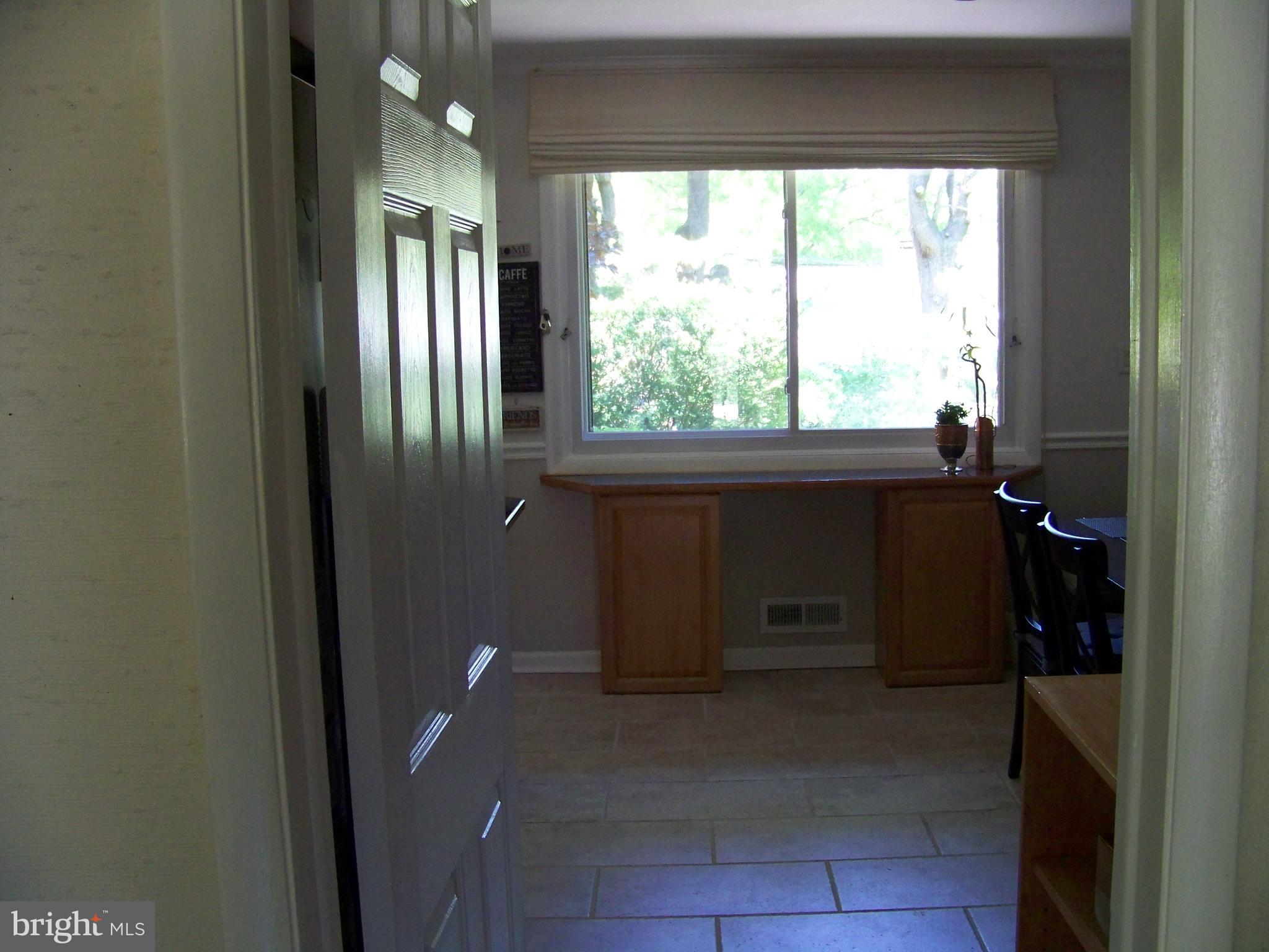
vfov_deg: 39.7
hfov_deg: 51.4
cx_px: 634
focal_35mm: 36
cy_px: 476
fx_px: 1320
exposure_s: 1/30
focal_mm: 5.85
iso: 200
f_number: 2.8
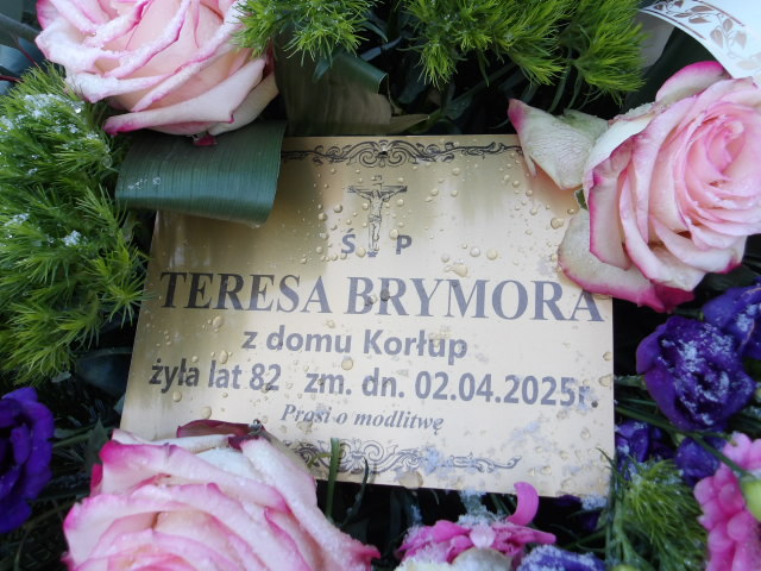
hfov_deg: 54.0
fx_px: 747
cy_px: 286
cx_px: 380
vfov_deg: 41.8
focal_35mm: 34
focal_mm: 6.1
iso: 100
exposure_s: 1/73
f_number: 3.3
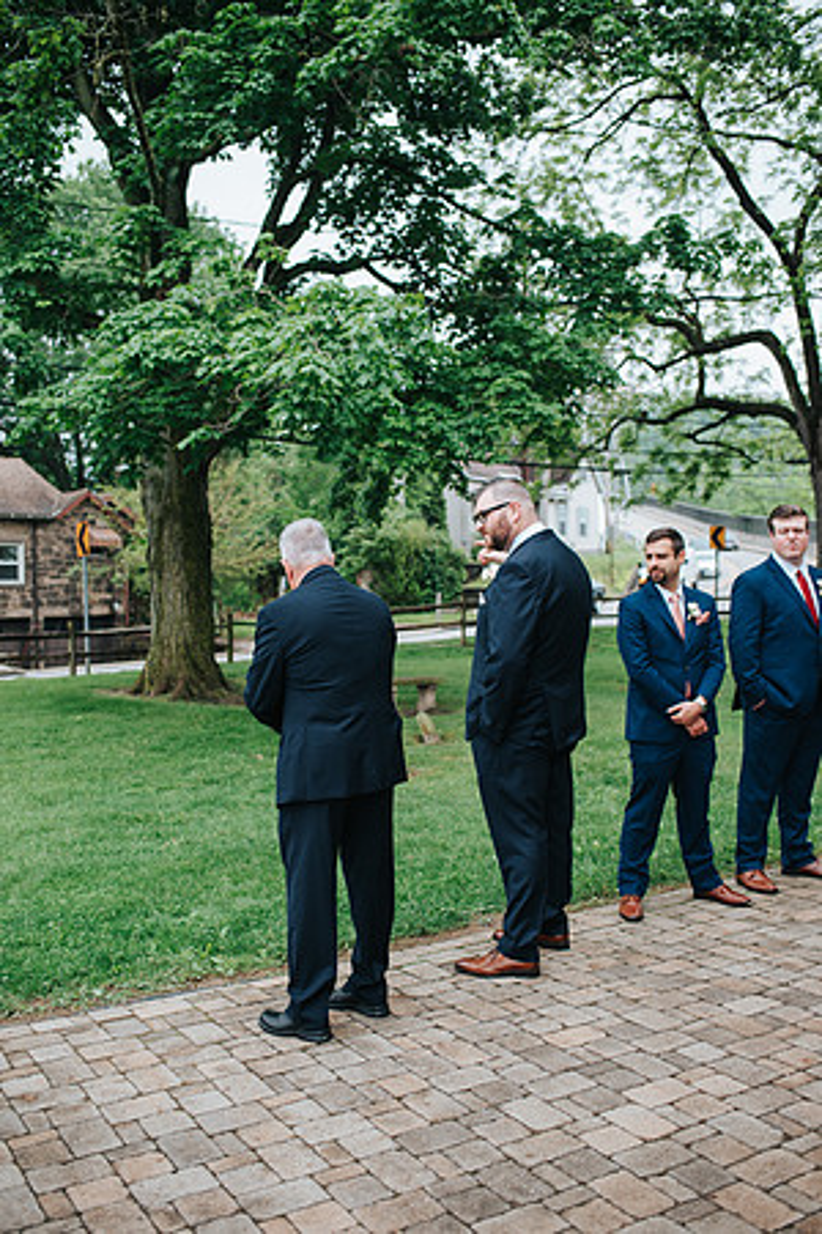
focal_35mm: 35
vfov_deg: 54.4
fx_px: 1199
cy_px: 617
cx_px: 411
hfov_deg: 37.9
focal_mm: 35
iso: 160
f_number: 2.8
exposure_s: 1/640
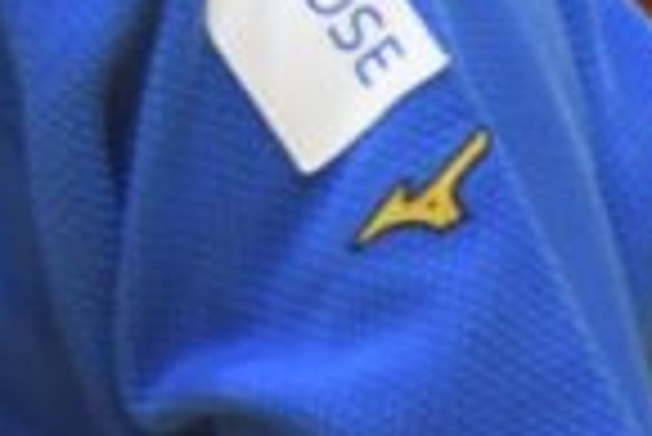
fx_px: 43074
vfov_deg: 0.6
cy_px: -306
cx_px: -652
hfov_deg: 0.9
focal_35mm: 2376
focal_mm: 300
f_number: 6.3
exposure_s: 1/800
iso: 3200
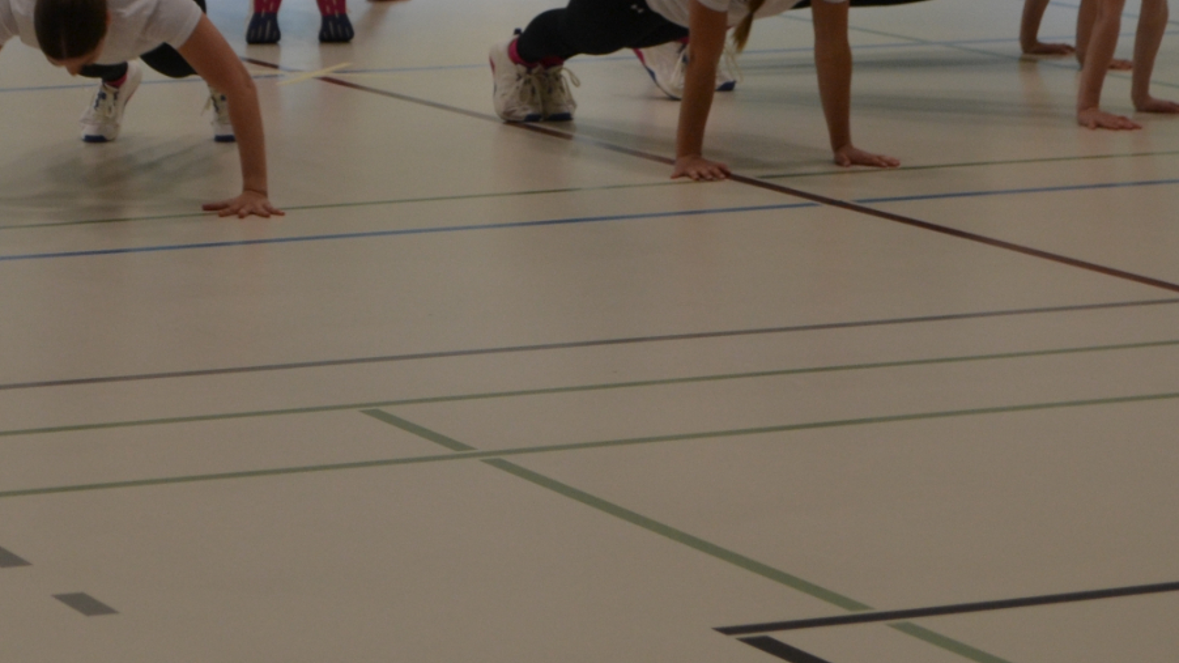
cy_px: -27
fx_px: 4907
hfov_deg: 13.7
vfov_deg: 7.7
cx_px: 303
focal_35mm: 157
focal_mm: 44
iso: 360
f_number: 5.6
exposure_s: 1/125
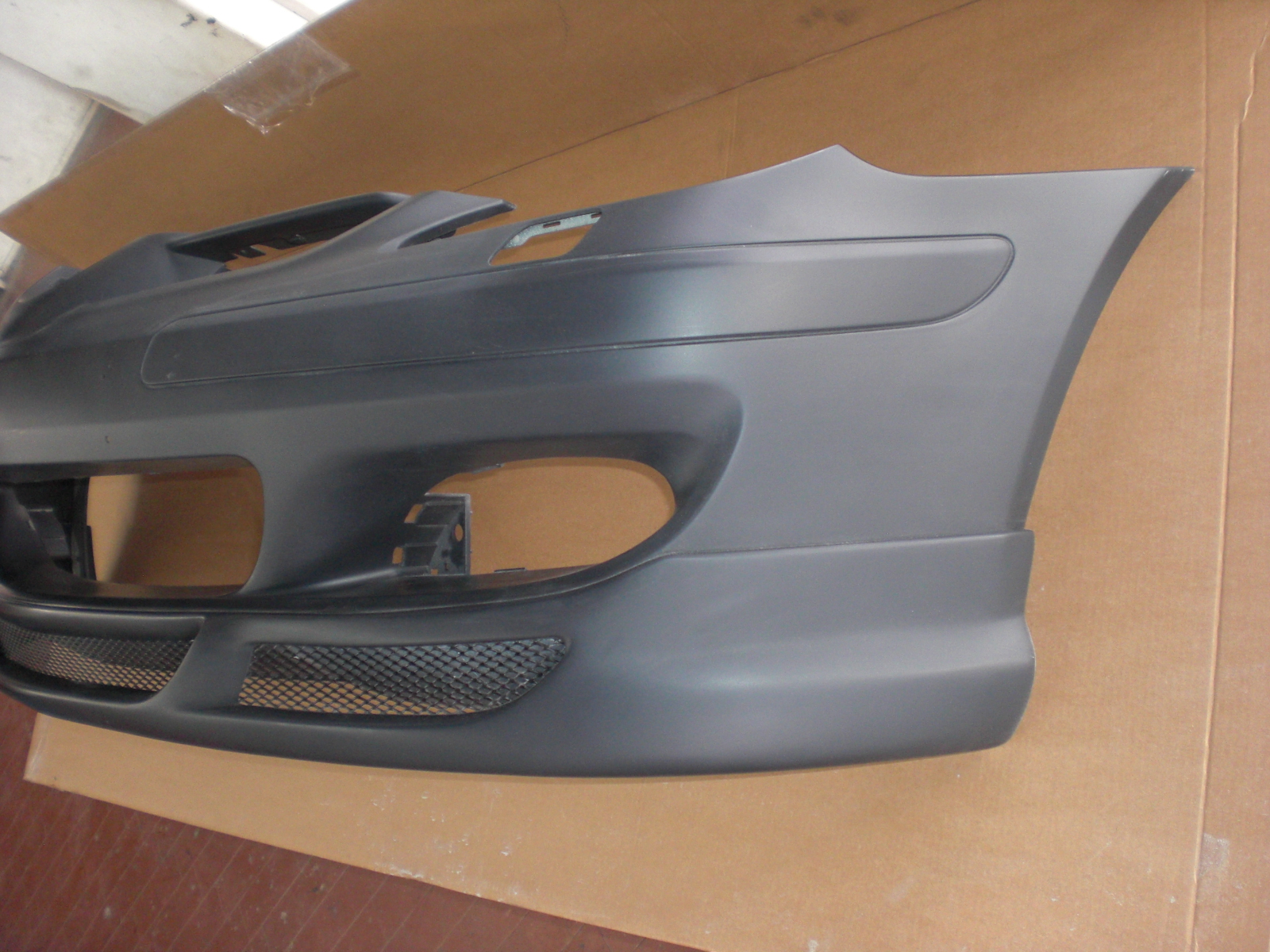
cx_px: 635
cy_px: 476
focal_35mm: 38
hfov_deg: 49.0
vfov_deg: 37.7
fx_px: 1394
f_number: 3.1
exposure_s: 1/30
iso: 200
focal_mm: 6.3
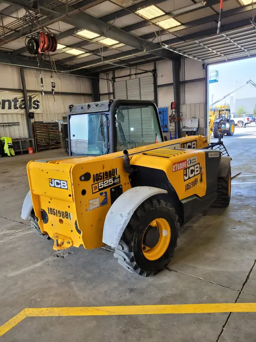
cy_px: 171
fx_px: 256
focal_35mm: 26
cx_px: 128
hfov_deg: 53.1
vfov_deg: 67.3
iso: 40
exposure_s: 1/126
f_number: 1.8
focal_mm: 5.4
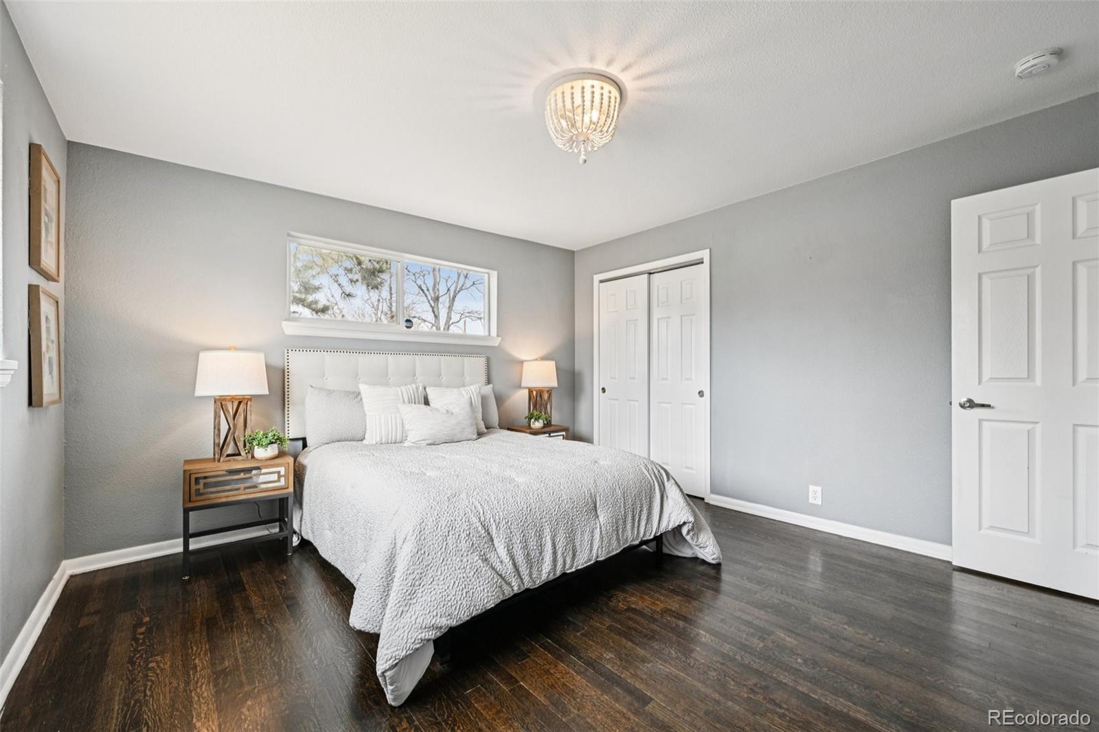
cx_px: 550
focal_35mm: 14
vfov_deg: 81.2
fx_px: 427
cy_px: 366
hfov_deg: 104.3
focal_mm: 14
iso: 220
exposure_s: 1/15
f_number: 11
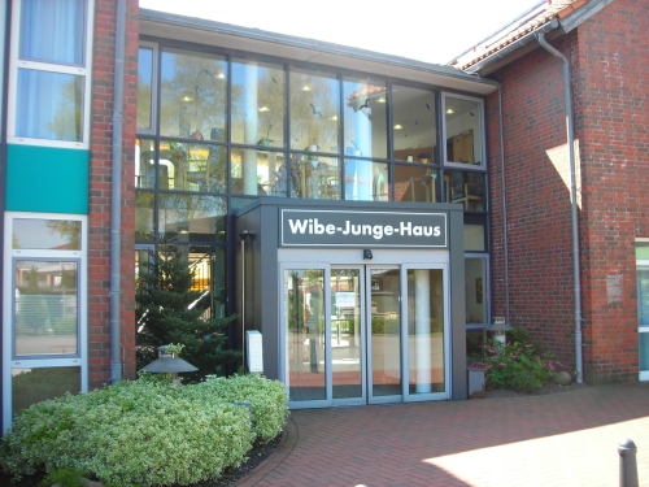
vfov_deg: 37.7
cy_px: 244
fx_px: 712
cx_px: 324
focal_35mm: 38
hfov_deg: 49.0
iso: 70
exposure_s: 1/114
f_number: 3.2
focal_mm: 6.3
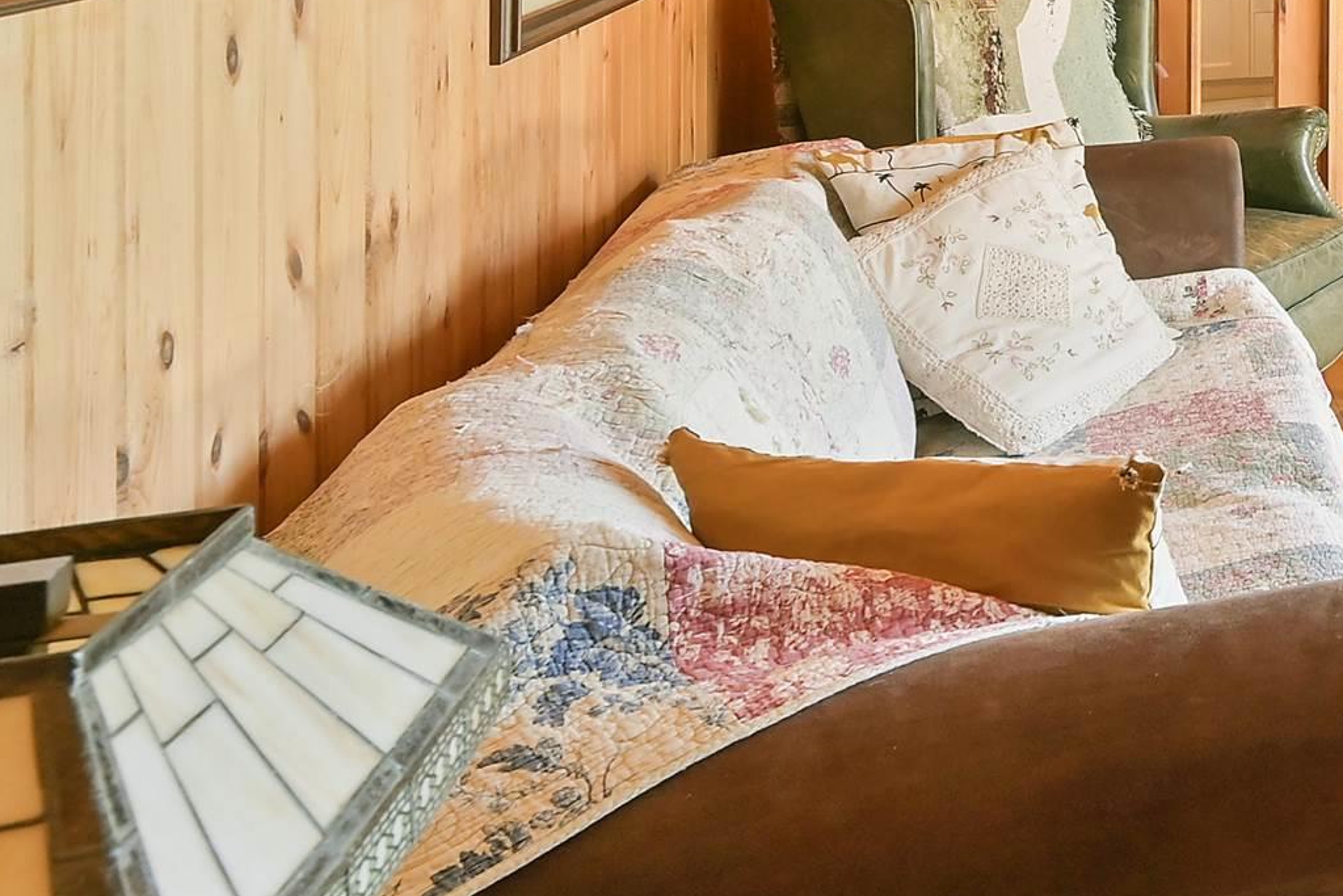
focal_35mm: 46
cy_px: 151
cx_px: 1924
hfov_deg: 29.4
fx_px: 1735
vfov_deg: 28.2
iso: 640
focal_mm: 15.5
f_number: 8
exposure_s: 1/15
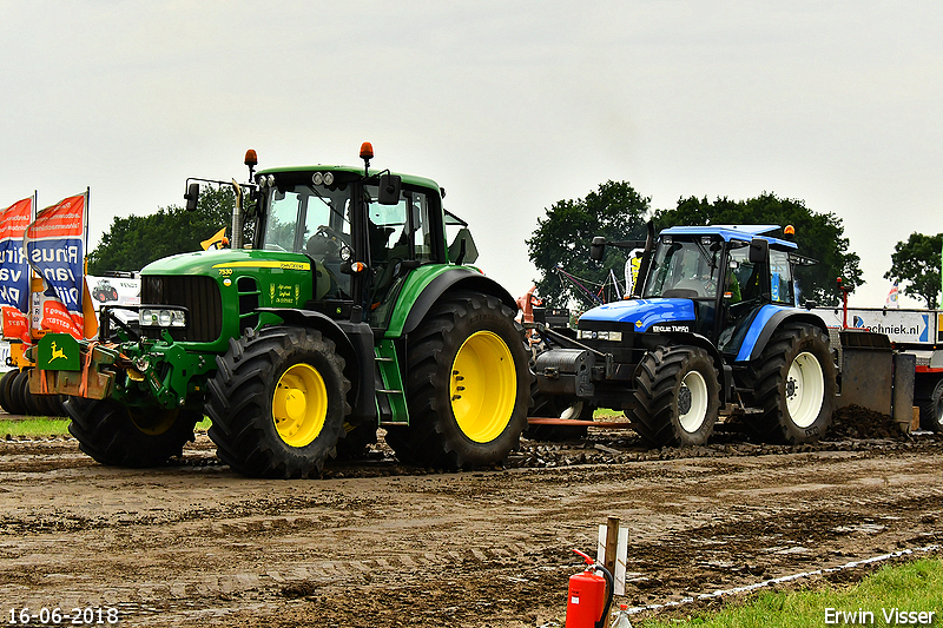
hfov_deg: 27.0
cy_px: 314
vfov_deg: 18.2
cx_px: 472
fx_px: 1964
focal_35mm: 75
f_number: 9
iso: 500
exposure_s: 1/500
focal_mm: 50
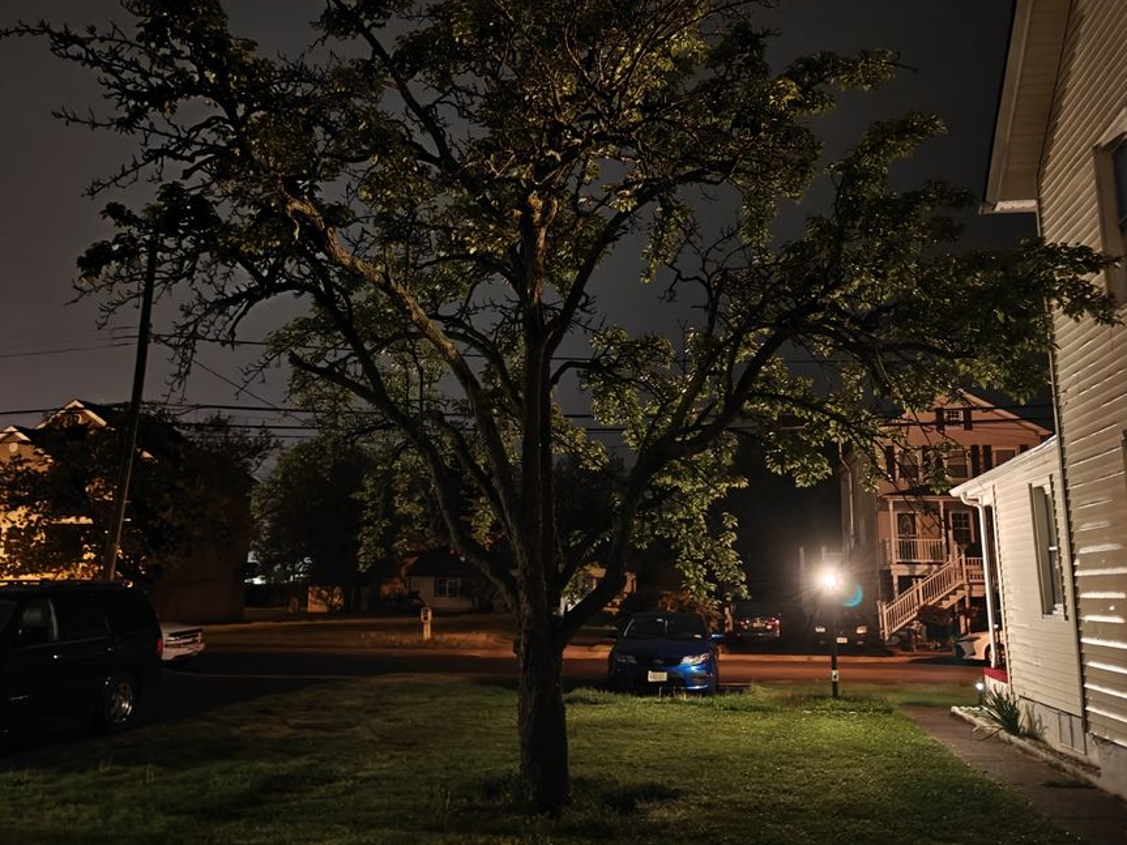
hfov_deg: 56.8
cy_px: 364
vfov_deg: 44.0
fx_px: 1042
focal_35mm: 32
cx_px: 543
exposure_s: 1/7
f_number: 1.6
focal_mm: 6.06
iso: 10000
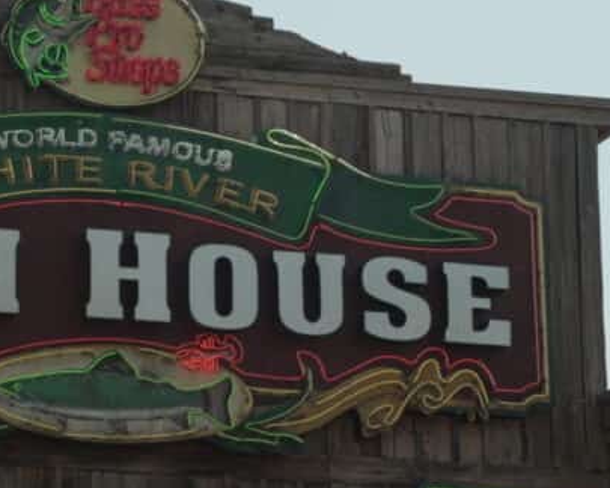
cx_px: 212
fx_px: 2997
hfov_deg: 11.6
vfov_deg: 9.3
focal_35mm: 166
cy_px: 271
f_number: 11
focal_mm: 70
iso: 125
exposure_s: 1/60
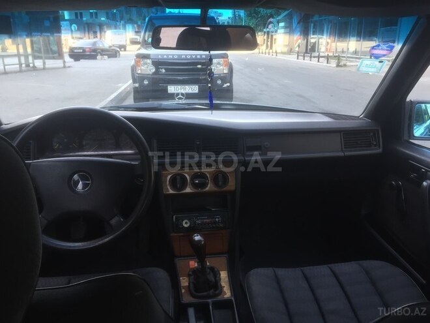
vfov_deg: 48.2
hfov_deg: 61.7
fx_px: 360
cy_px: 162
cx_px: 215
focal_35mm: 29
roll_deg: -0.2
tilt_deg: -18.0
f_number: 2.2
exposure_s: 1/100
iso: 50
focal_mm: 4.15
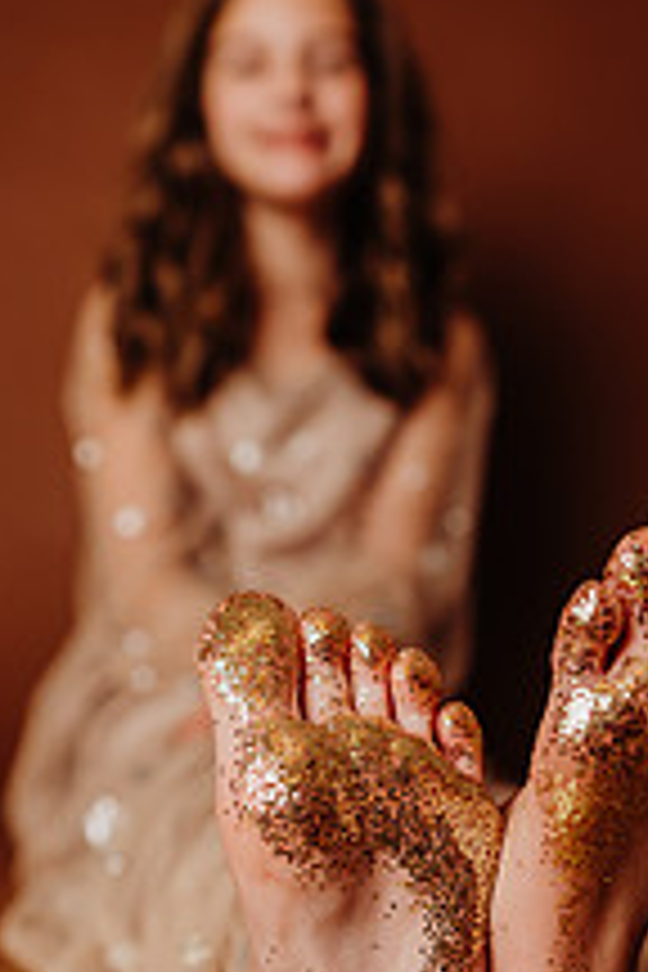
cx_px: 364
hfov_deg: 27.0
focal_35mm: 50
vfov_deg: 39.2
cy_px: 639
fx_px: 1350
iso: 100
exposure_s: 1/160
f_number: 2.5
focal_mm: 24
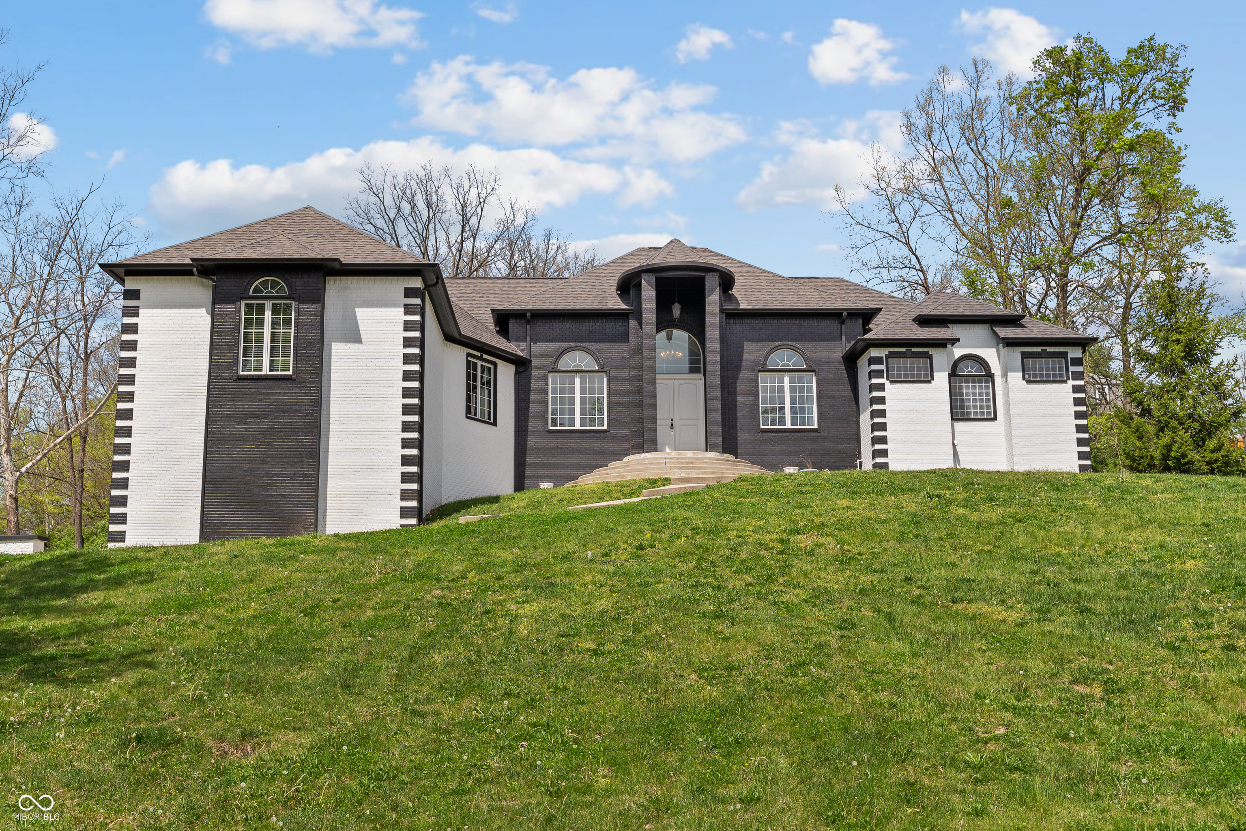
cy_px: 416
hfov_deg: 53.1
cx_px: 623
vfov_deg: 36.9
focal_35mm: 36
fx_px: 1246
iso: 100
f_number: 5
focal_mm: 24
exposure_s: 1/640
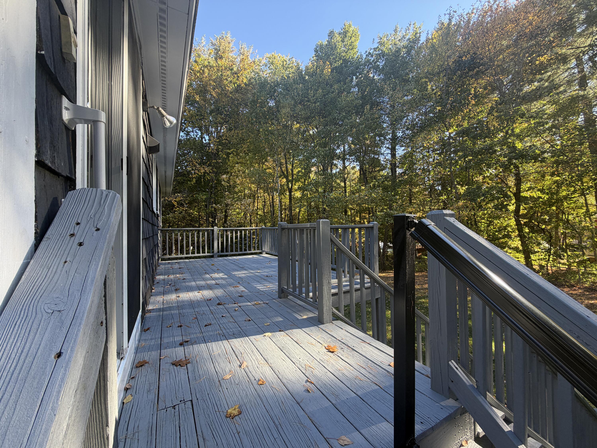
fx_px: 241
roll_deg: +1.2
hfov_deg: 102.1
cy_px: 224
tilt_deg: +1.7
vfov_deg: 85.7
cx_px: 298
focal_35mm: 14
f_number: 2.2
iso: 50
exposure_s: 1/121
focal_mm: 2.22
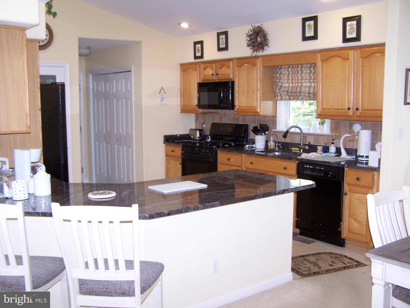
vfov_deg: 37.7
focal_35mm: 38
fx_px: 450
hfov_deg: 49.0
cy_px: 154
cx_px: 205
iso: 140
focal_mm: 6.3
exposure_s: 1/60
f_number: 2.8
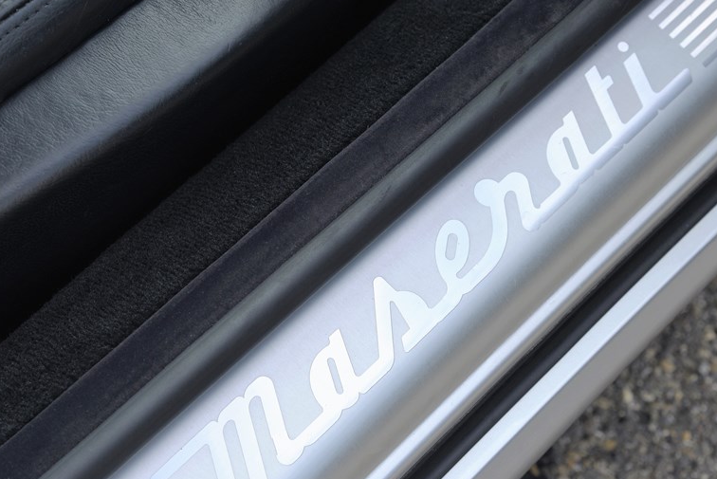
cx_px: 370
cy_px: 228
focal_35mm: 109
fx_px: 2172
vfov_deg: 12.6
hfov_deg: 18.7
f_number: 8
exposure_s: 1/160
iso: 200
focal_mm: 86
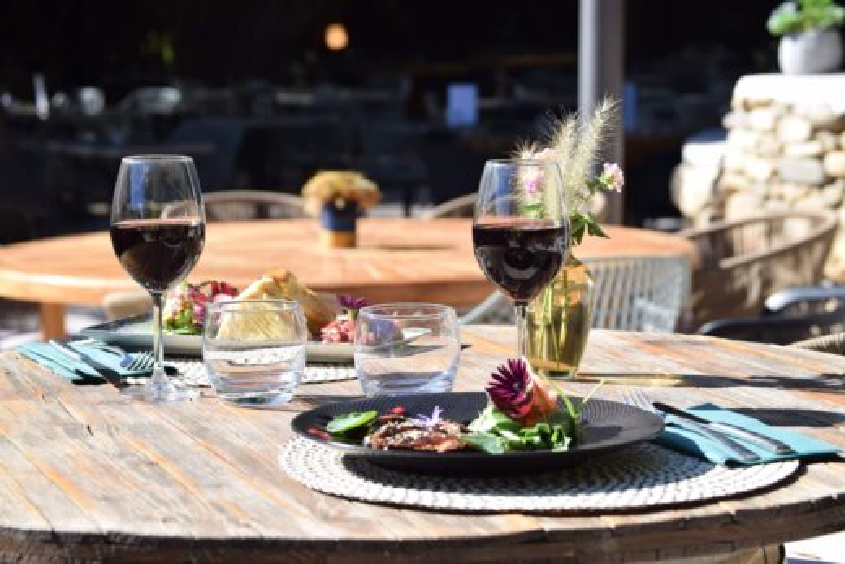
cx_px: 422
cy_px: 282
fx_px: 2183
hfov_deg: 21.9
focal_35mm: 93
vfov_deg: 14.7
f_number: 6.3
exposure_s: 1/200
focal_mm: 62
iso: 100
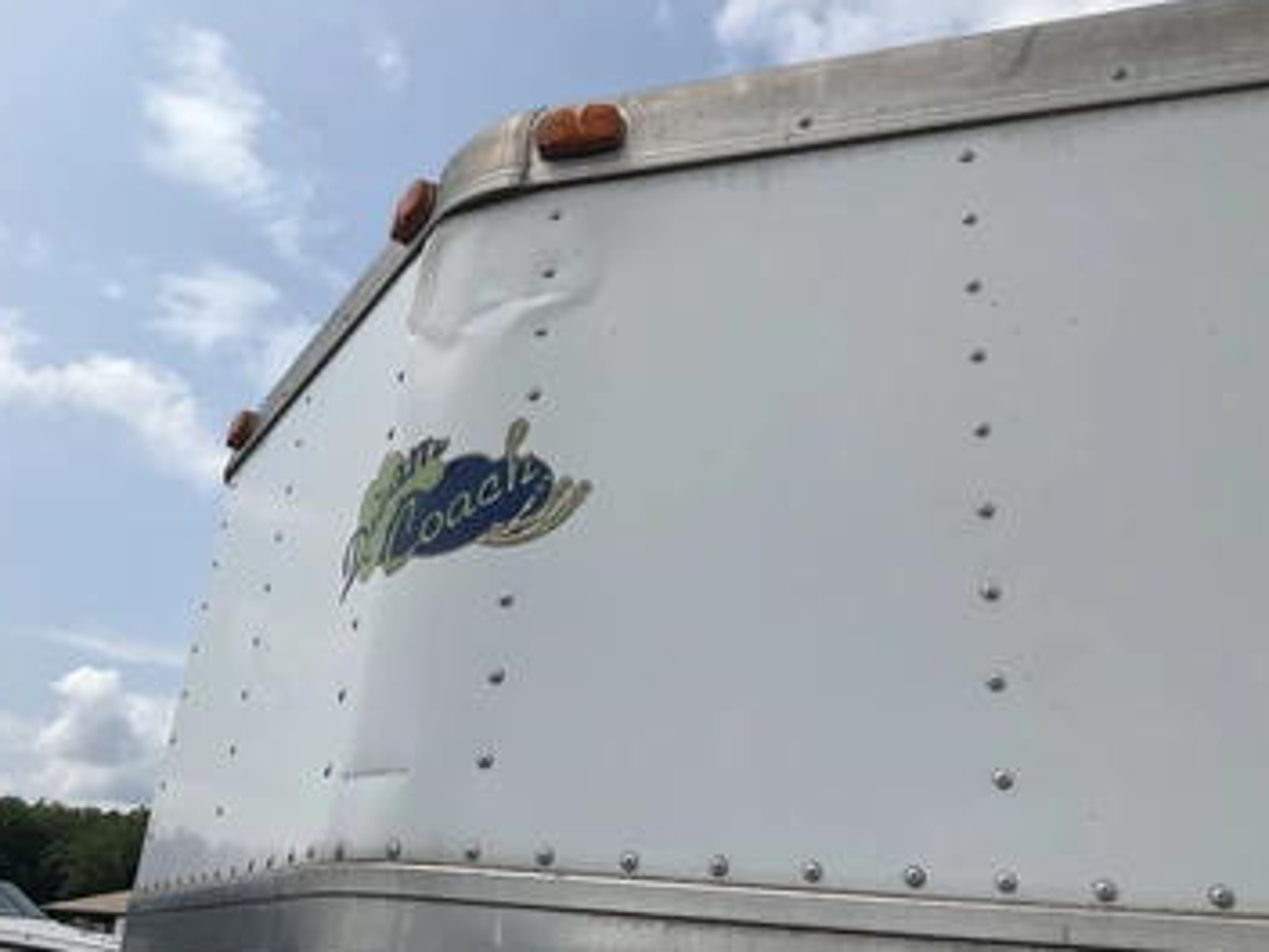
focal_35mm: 33
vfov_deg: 42.9
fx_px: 1210
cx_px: 559
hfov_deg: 55.2
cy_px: 444
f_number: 1.8
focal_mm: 3
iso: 25
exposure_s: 1/4785
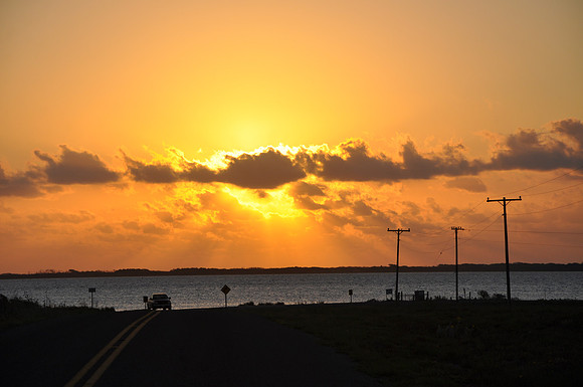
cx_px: 292
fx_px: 2547
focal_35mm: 158
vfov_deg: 8.7
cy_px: 194
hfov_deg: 13.1
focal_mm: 105
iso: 200
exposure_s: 1/400
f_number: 10
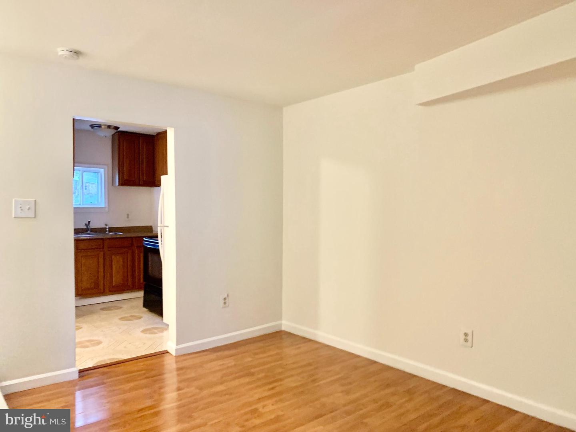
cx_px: 288
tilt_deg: -3.9
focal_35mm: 26
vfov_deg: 53.1
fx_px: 433
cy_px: 216
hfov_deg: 67.3
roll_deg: +0.3
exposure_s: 1/30
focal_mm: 4.25
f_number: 1.8
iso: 500
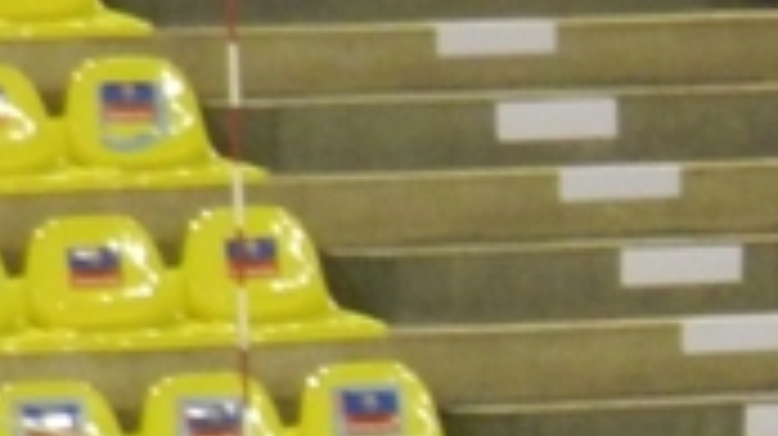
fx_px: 13296
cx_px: 2226
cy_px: 1708
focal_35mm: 645
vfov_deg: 1.9
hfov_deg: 3.3
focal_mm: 17.7
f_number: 4.6
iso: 500
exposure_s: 1/30
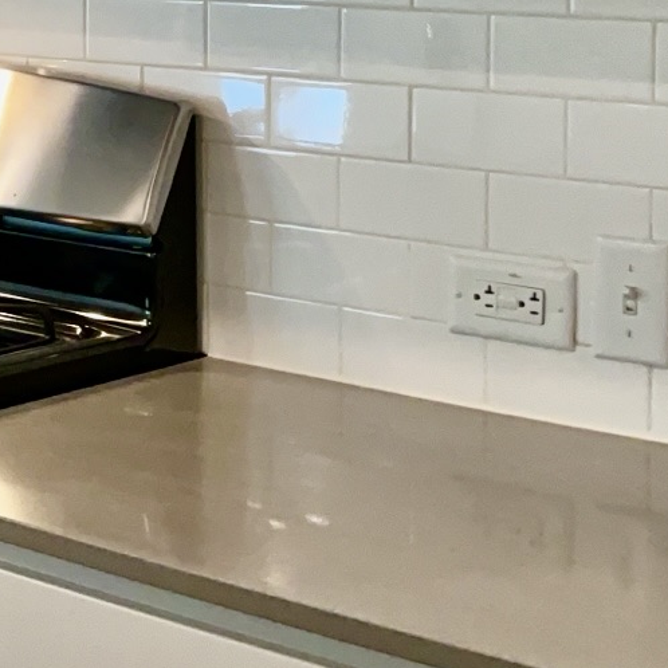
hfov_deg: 17.0
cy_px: -89
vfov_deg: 18.1
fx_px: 2009
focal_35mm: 92
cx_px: -343
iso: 100
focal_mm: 3
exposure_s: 1/60
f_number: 1.8
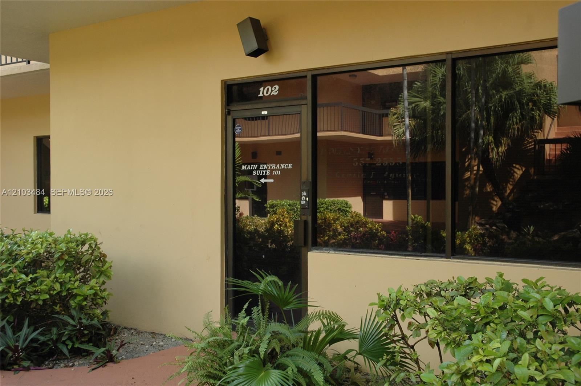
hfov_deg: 51.3
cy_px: 193
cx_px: 290
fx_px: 605
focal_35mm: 38
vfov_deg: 35.4
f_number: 5
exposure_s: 1/250
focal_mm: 25
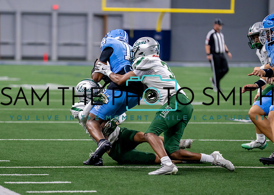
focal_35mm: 222
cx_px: 89
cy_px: 122
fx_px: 1725
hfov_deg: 9.1
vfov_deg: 6.5
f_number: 2.8
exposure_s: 1/1000
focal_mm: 163
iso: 1600
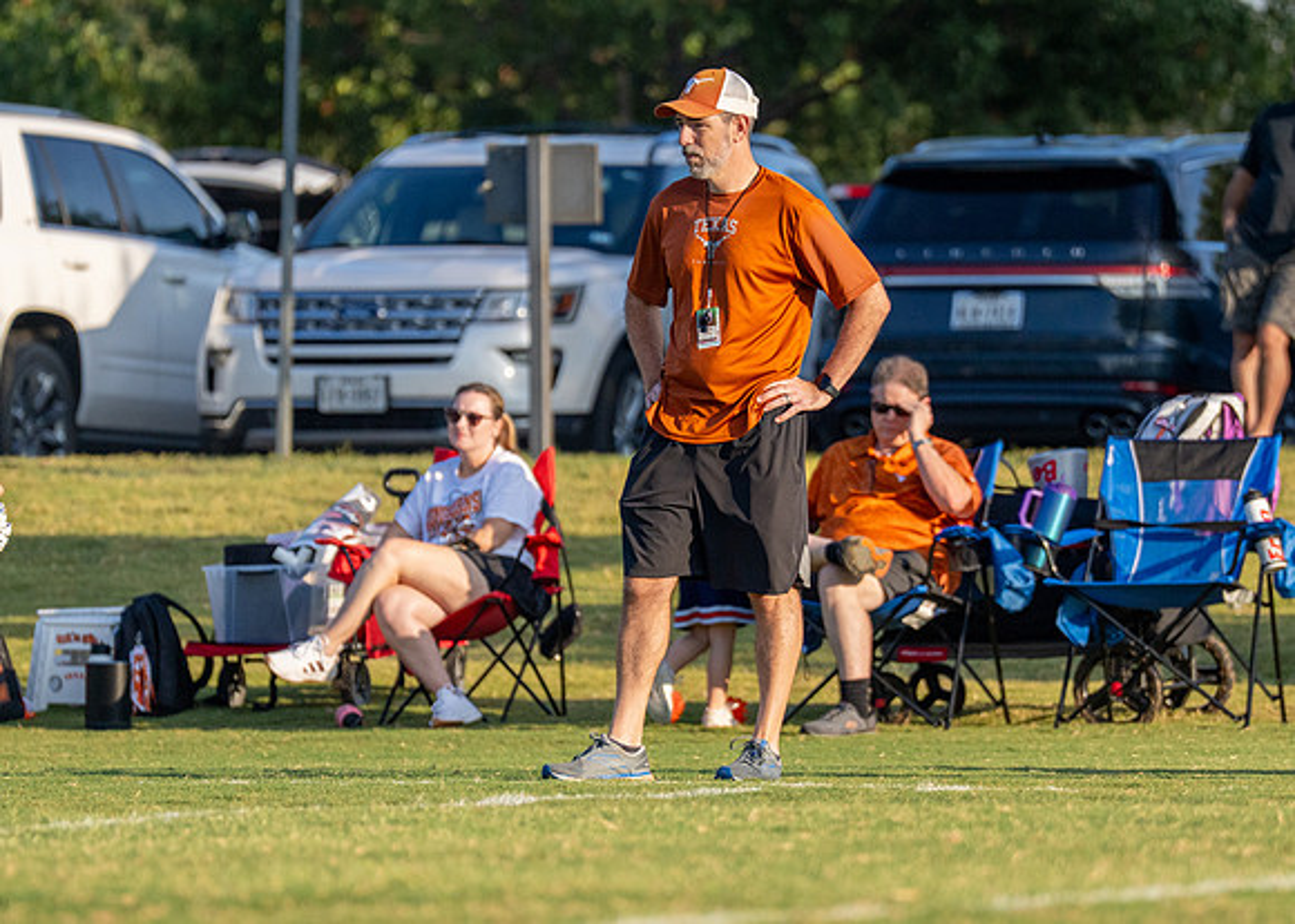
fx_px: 14426
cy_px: 451
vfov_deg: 3.7
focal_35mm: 392
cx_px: 718
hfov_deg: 5.1
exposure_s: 1/5000
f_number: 2.8
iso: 320
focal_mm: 200
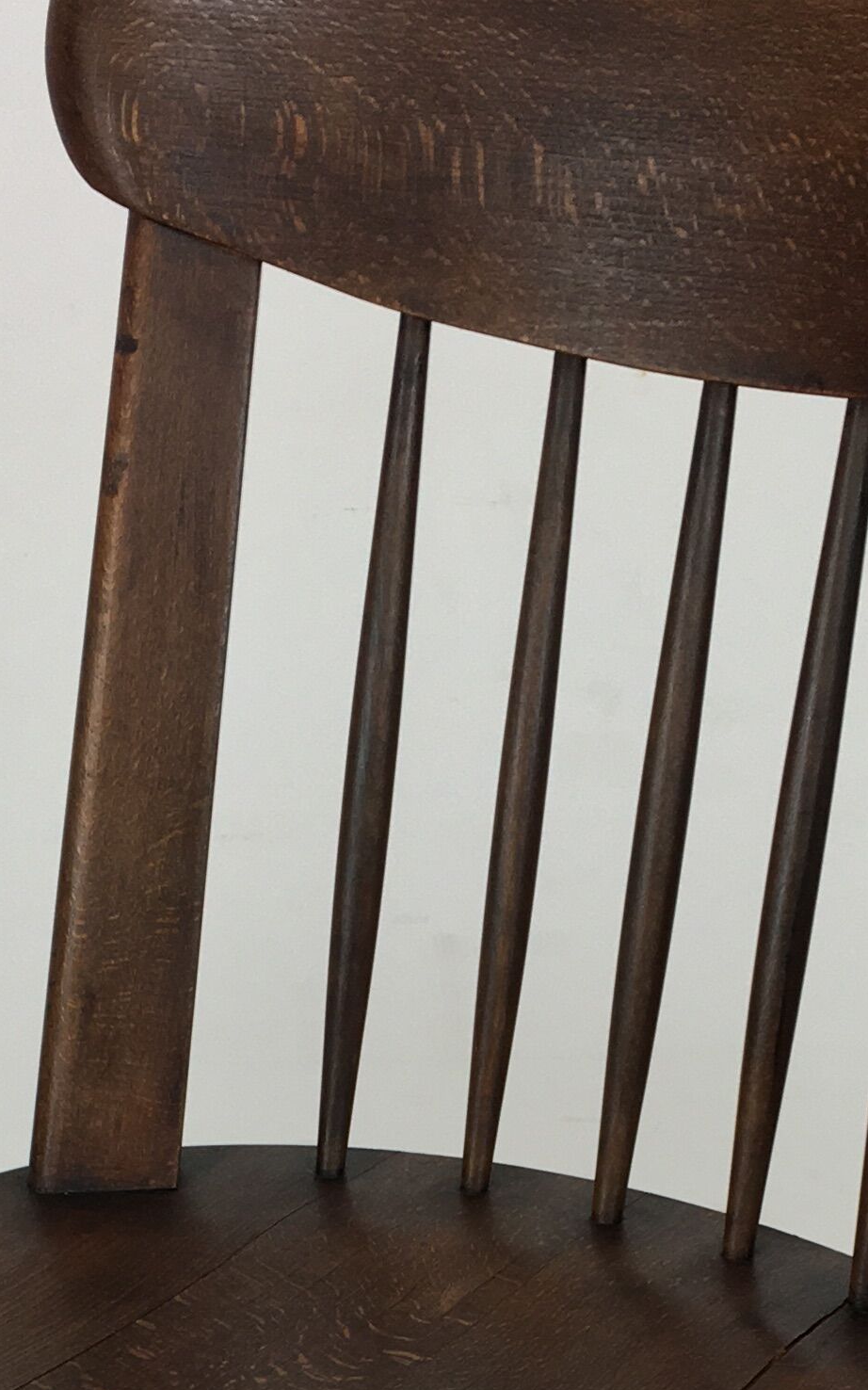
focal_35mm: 84
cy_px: 1642
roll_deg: +0.1
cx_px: 380
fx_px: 3181
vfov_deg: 22.8
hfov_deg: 15.5
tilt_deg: -33.3
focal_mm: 4.15
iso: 32
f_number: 2.2
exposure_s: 1/33
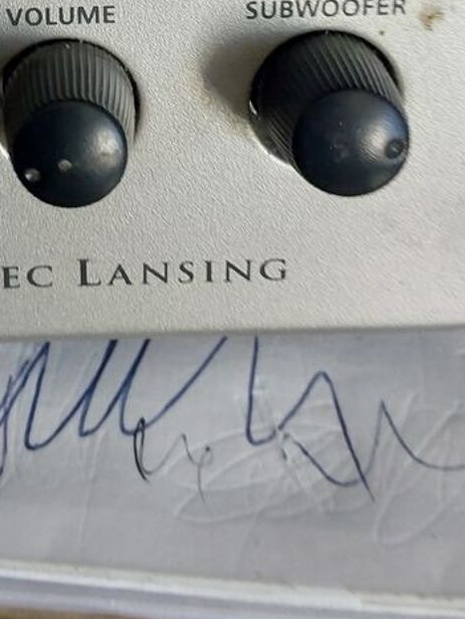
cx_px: 72
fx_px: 1074
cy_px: -2
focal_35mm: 60
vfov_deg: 29.9
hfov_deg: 23.9
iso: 50
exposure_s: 1/50
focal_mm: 2.91
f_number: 1.9
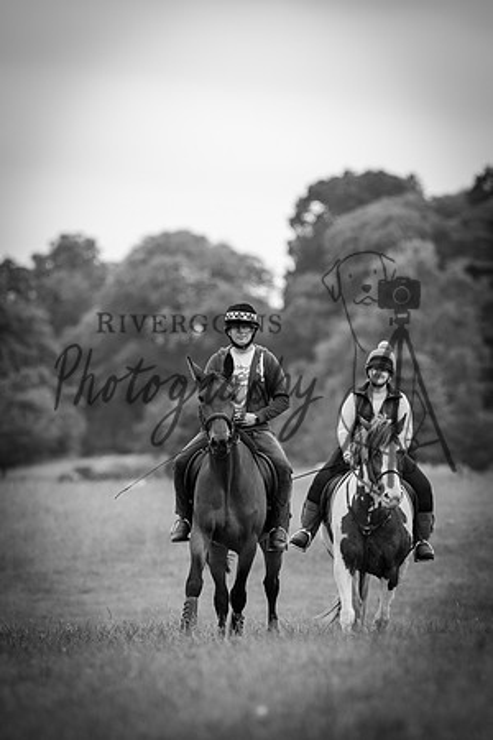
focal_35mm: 450
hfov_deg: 3.1
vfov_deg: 4.6
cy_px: 370
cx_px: 246
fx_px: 9243
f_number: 5
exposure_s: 1/1600
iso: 500
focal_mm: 300
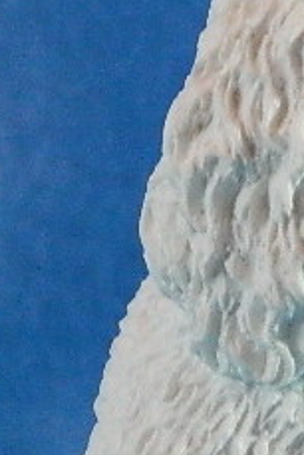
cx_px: 322
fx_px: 4110
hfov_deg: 4.2
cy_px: 443
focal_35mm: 325
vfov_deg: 6.3
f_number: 4
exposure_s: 1/50
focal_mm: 12.6
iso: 400
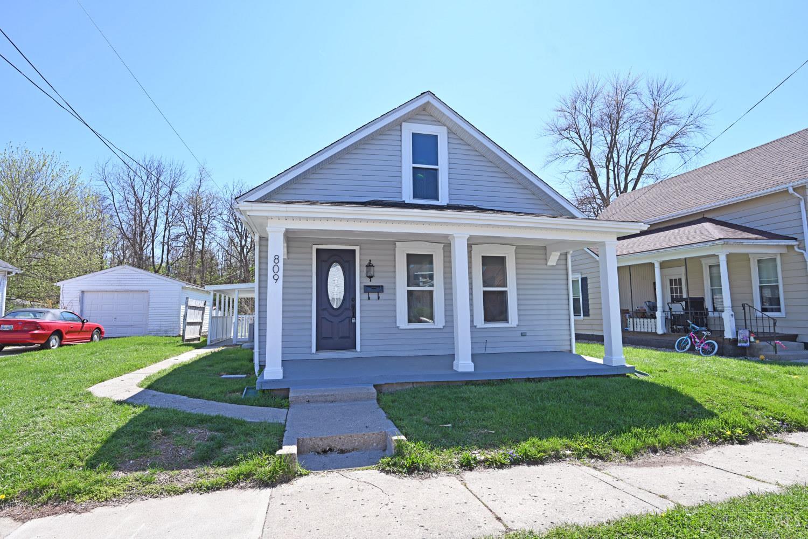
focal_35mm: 18
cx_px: 404
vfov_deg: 65.9
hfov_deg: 88.4
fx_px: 415
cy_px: 270
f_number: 6.3
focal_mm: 18.5
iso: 64
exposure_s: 1/200
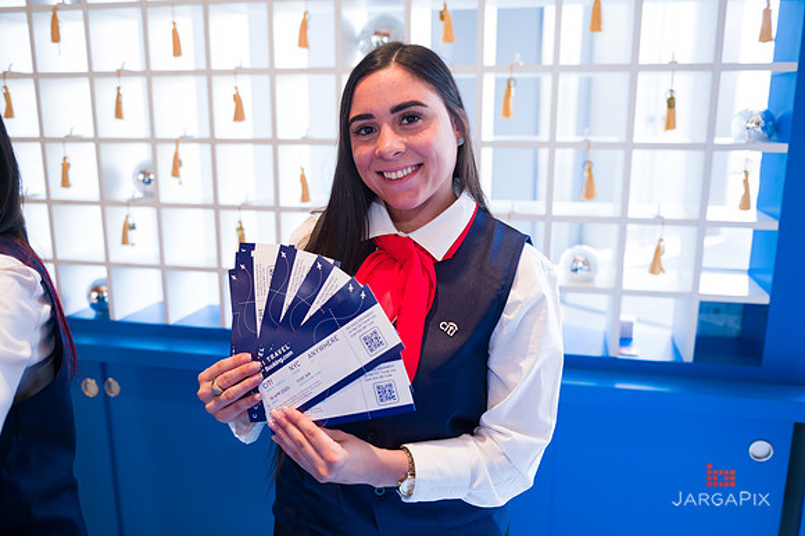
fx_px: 715
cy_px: 268
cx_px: 402
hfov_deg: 58.7
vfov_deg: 41.1
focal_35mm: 32
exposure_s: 1/160
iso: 800
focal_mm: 32
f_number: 3.2
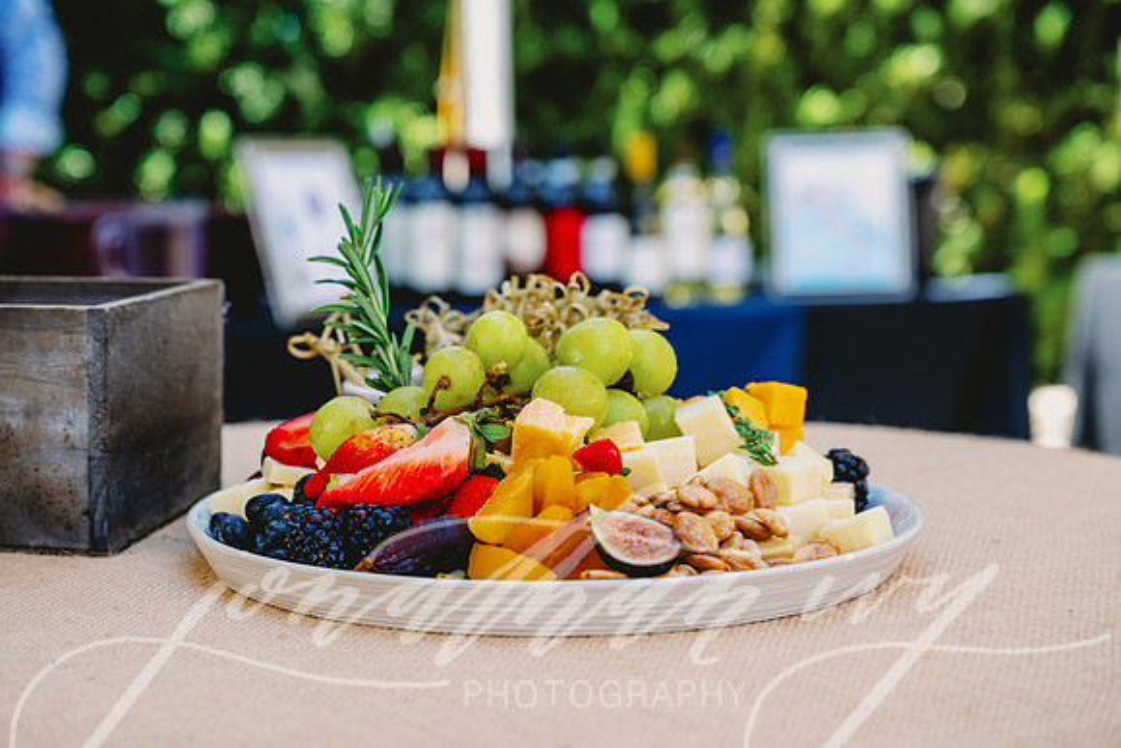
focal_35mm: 70
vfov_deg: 19.5
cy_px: 374
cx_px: 560
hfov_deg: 28.8
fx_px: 2180
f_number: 5.6
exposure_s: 1/125
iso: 125
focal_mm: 70
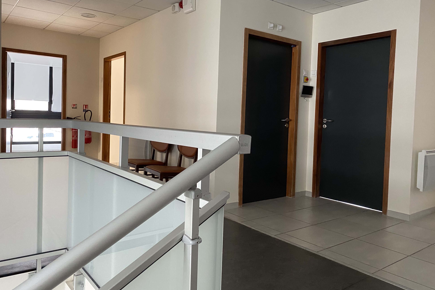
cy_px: 130
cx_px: 216
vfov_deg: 46.3
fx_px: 338
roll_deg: -2.1
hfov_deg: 65.5
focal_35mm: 28
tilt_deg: -1.1
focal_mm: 4.25
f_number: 1.8
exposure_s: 1/60
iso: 320
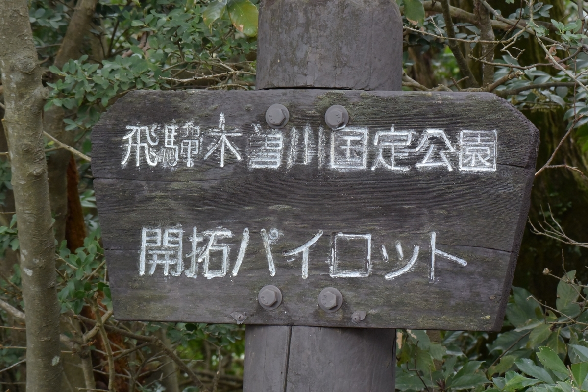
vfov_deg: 7.3
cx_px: 294
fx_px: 3087
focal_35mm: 189
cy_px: 196
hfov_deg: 10.9
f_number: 10
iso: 800
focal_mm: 70
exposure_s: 1/100
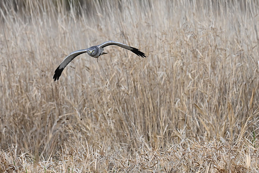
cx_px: 130
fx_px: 5757
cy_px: 86
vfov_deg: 1.7
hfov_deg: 2.6
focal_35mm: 800
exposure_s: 1/800
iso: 640
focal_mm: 800
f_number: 6.3
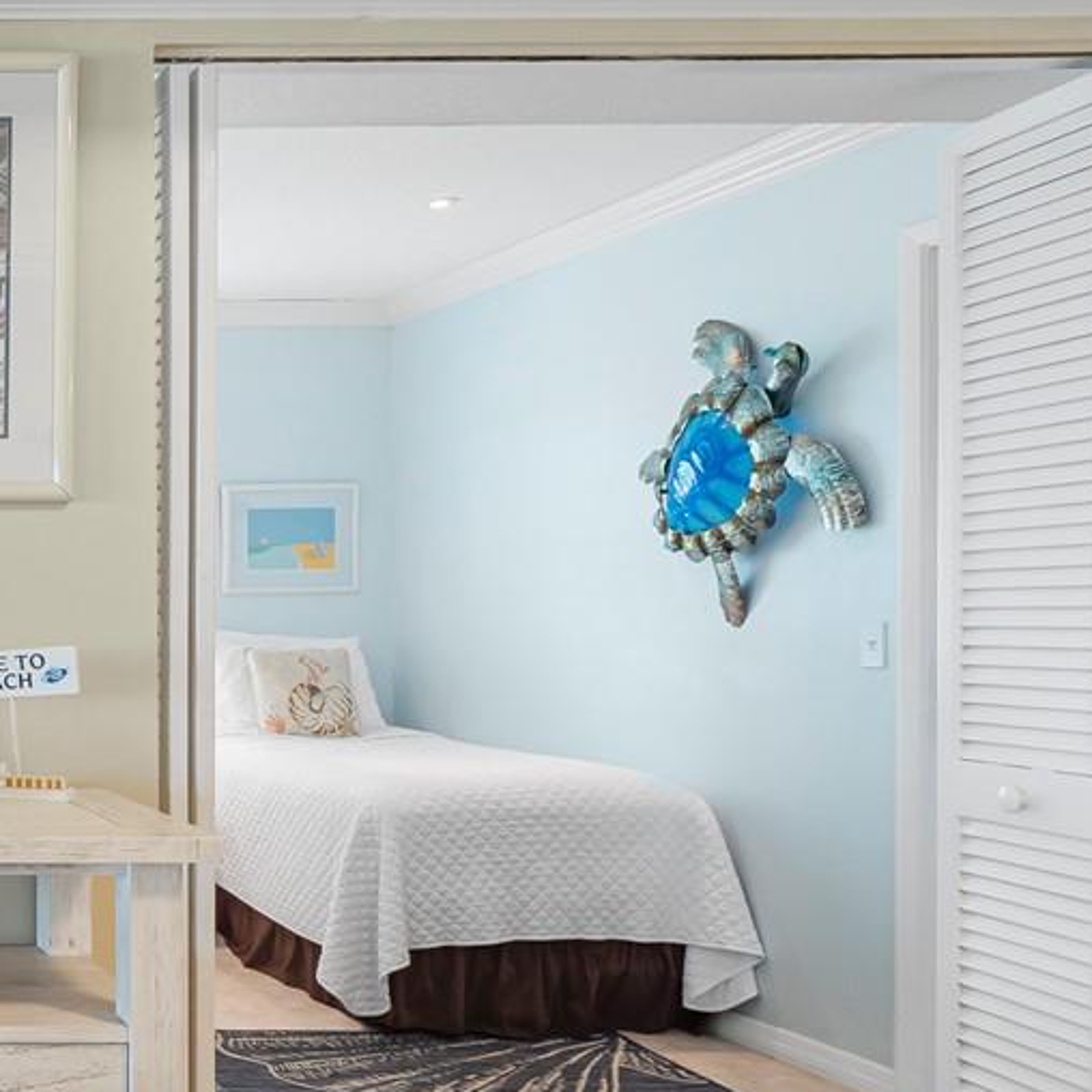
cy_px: 649
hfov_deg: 32.3
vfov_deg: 42.7
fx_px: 1392
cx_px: -327
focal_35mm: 39
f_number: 8
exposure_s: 1/5
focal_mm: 7
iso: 200
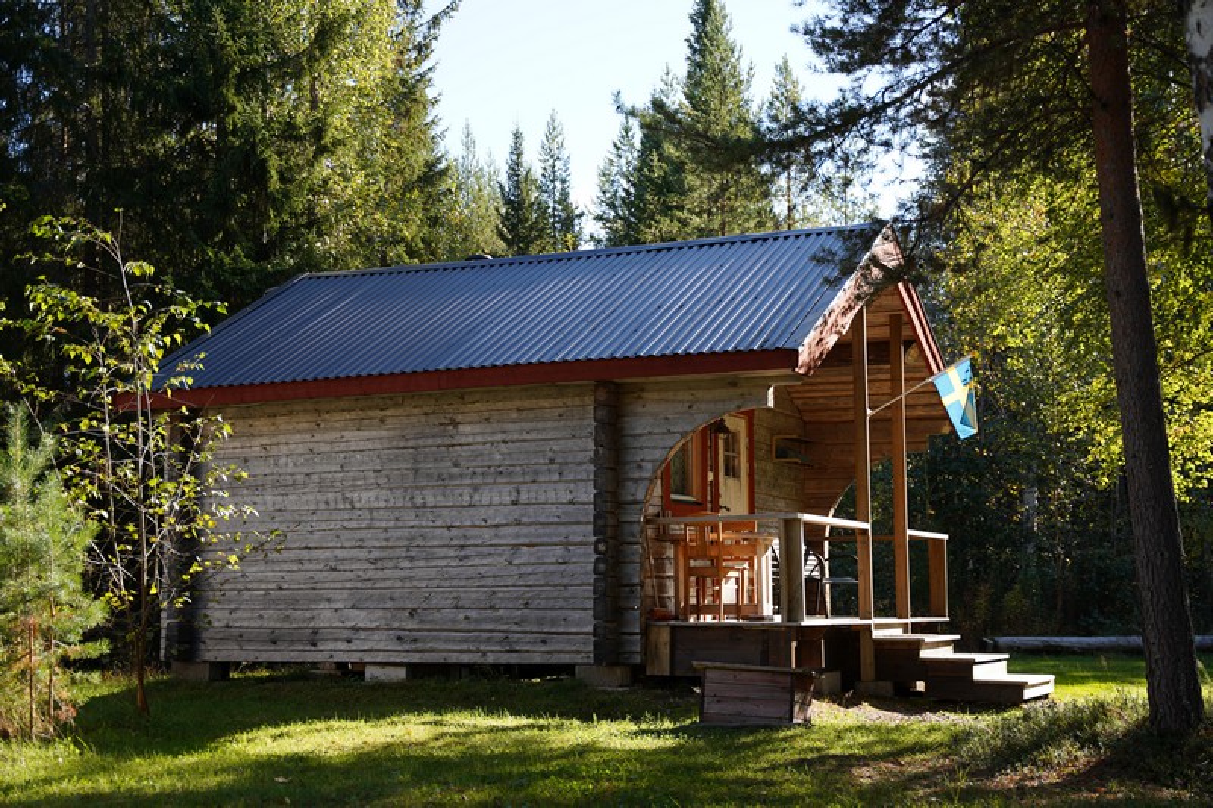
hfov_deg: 36.4
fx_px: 1843
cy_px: 404
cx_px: 606
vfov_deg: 24.7
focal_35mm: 55
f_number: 2.8
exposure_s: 1/400
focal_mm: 54.7
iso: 100
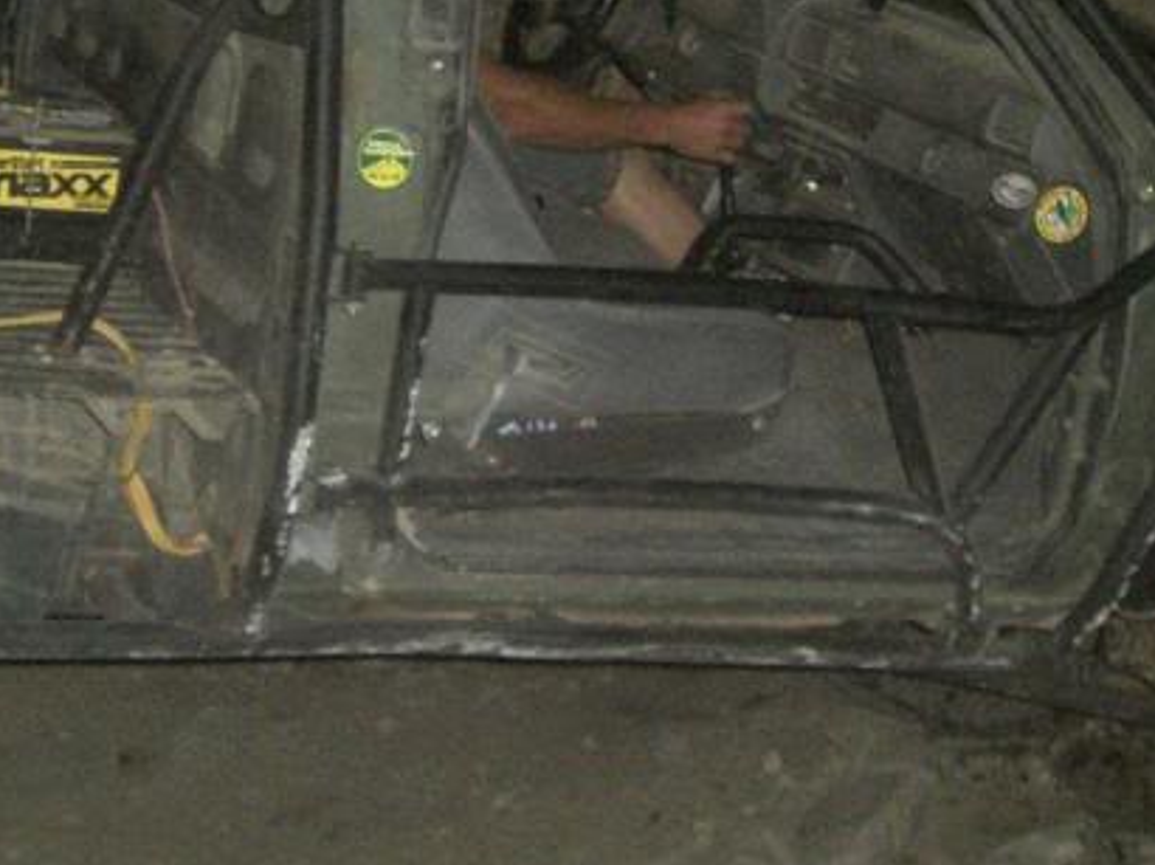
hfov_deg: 20.7
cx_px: 513
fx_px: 3168
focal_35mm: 95
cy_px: 214
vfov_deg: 15.5
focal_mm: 6.2
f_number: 2.7
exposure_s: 1/60
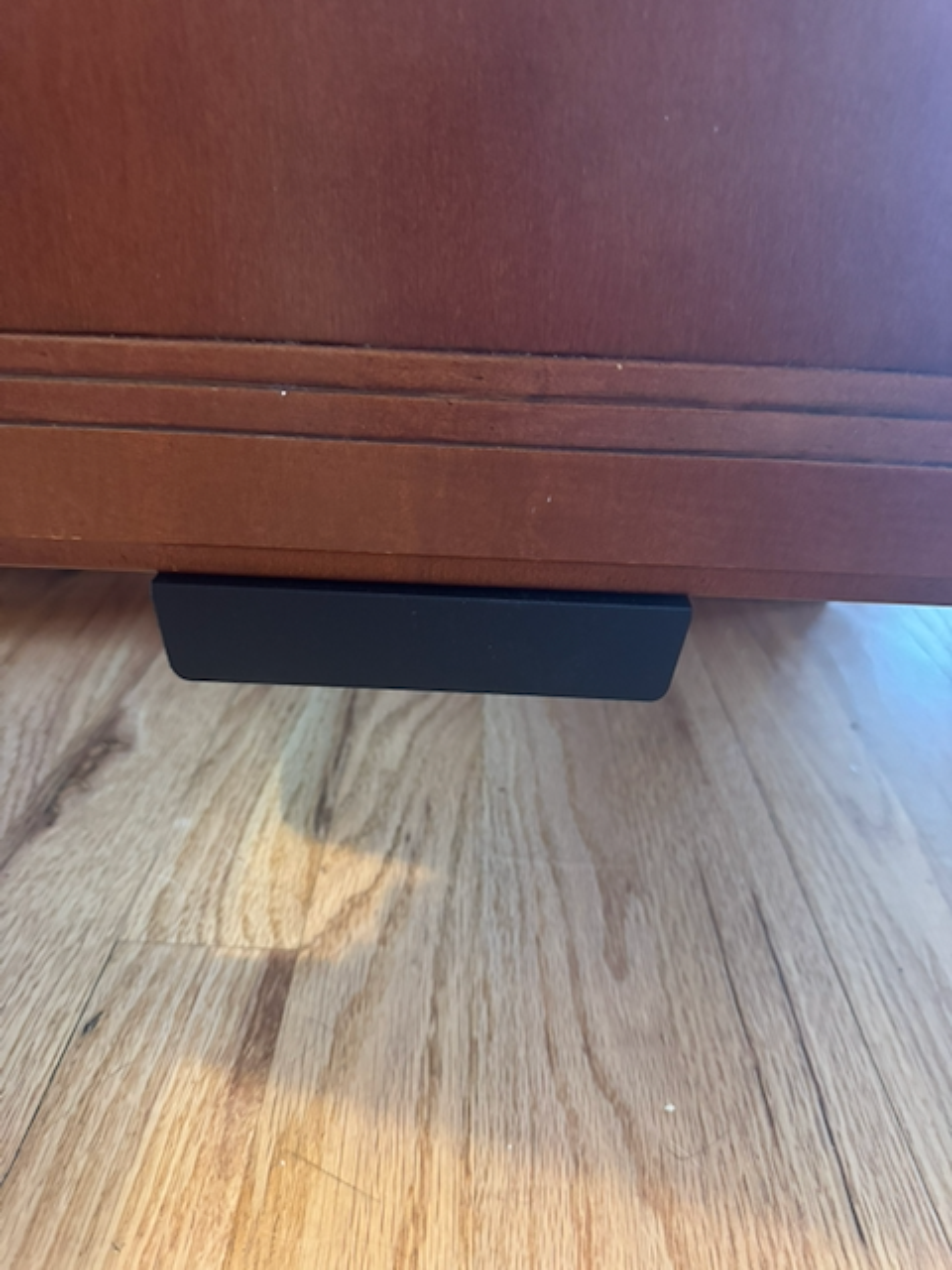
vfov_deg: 71.6
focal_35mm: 24
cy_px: 635
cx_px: 476
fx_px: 880
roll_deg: -1.7
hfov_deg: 56.8
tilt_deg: -28.4
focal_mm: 6.76
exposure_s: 1/40
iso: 800
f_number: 1.78
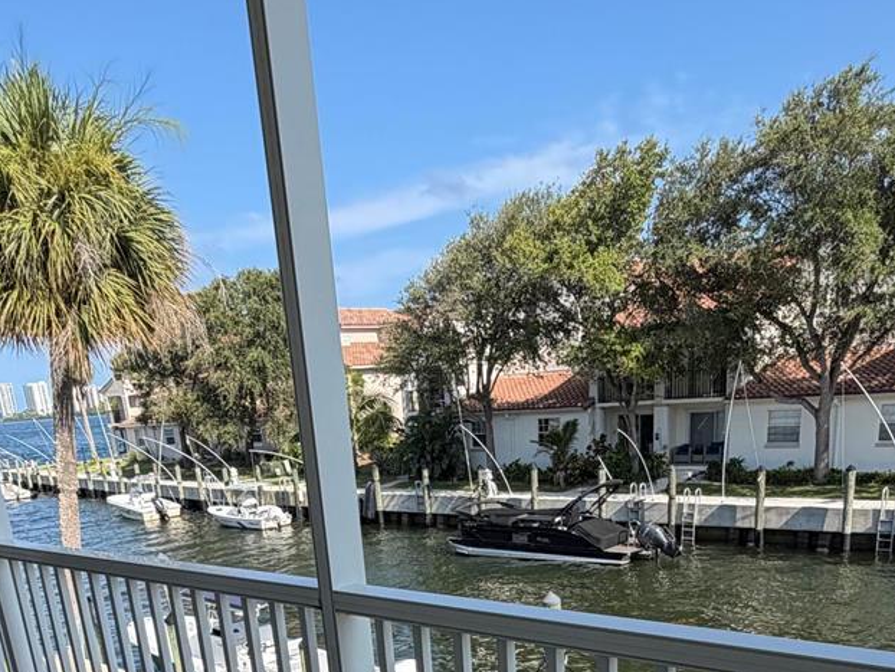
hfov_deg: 51.3
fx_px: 931
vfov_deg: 34.3
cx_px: 456
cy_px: 740
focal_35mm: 36
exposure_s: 1/770
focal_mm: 2.22
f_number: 2.2
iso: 40
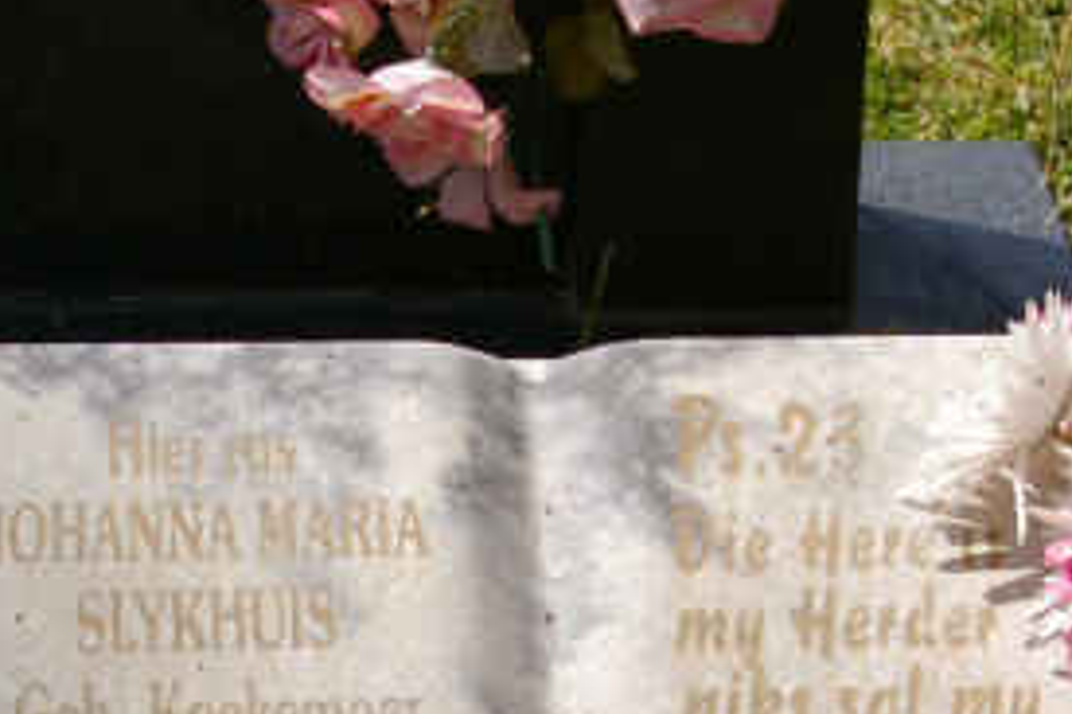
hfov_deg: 13.0
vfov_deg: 8.6
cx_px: 491
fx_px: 4693
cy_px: 726
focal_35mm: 158
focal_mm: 31
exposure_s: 1/180
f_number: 11
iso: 200
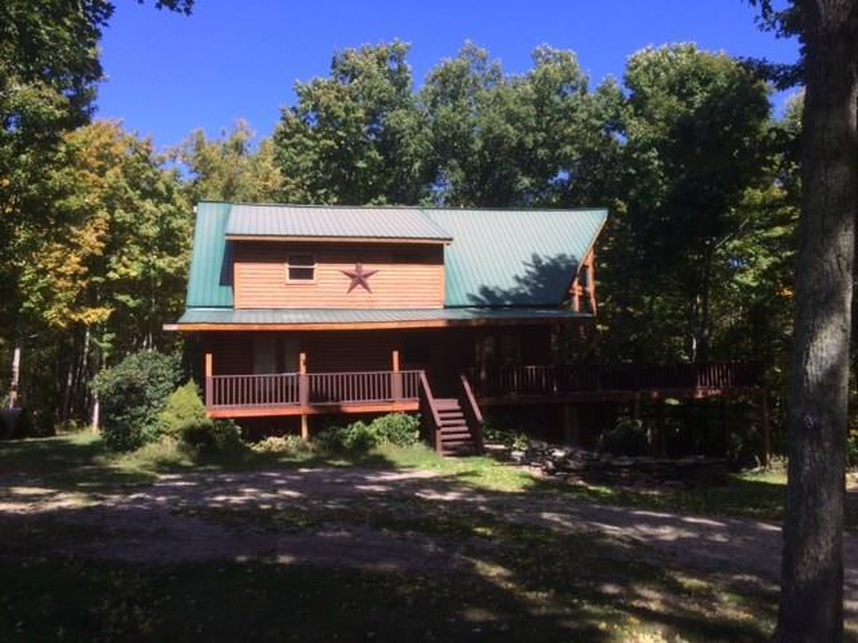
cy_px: 322
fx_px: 744
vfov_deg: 46.8
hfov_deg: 60.0
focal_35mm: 30
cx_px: 429
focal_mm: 4.12
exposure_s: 1/820
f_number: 2.2
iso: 32
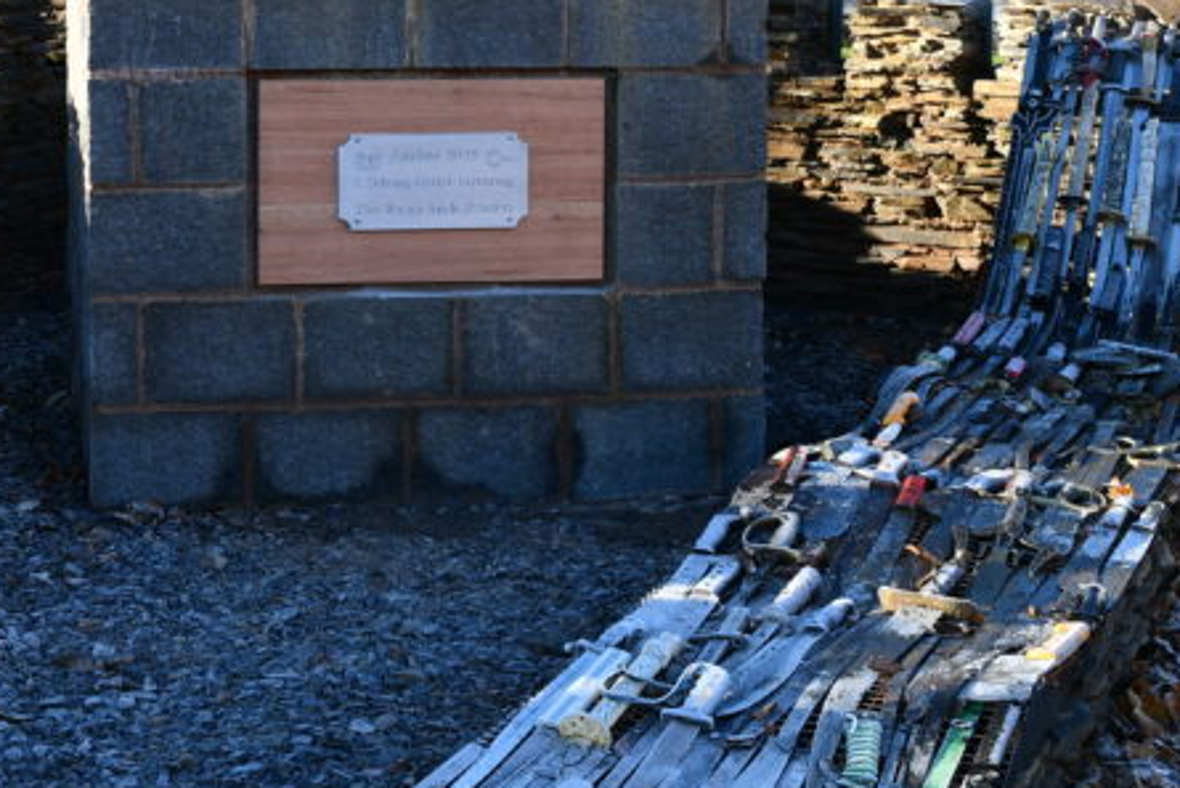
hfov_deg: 26.4
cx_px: 347
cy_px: -12
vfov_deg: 17.5
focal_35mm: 76
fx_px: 2492
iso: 220
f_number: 5.6
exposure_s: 1/250
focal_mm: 22
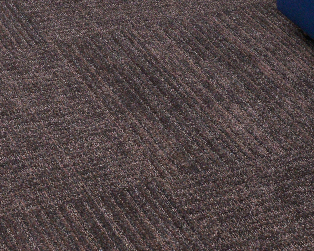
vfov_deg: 10.6
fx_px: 1227
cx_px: 134
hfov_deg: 14.6
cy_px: -275
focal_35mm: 132
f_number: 13
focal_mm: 24
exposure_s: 1/30
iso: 640
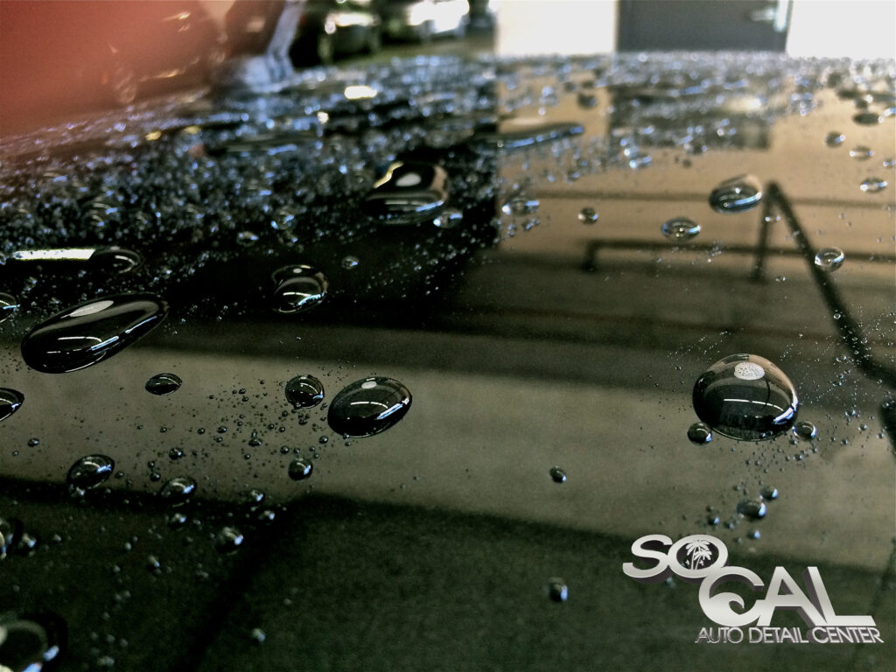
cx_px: 448
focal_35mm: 30
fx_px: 777
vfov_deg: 46.8
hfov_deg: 60.0
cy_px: 336
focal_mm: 4.12
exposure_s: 1/30
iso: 125
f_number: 2.2
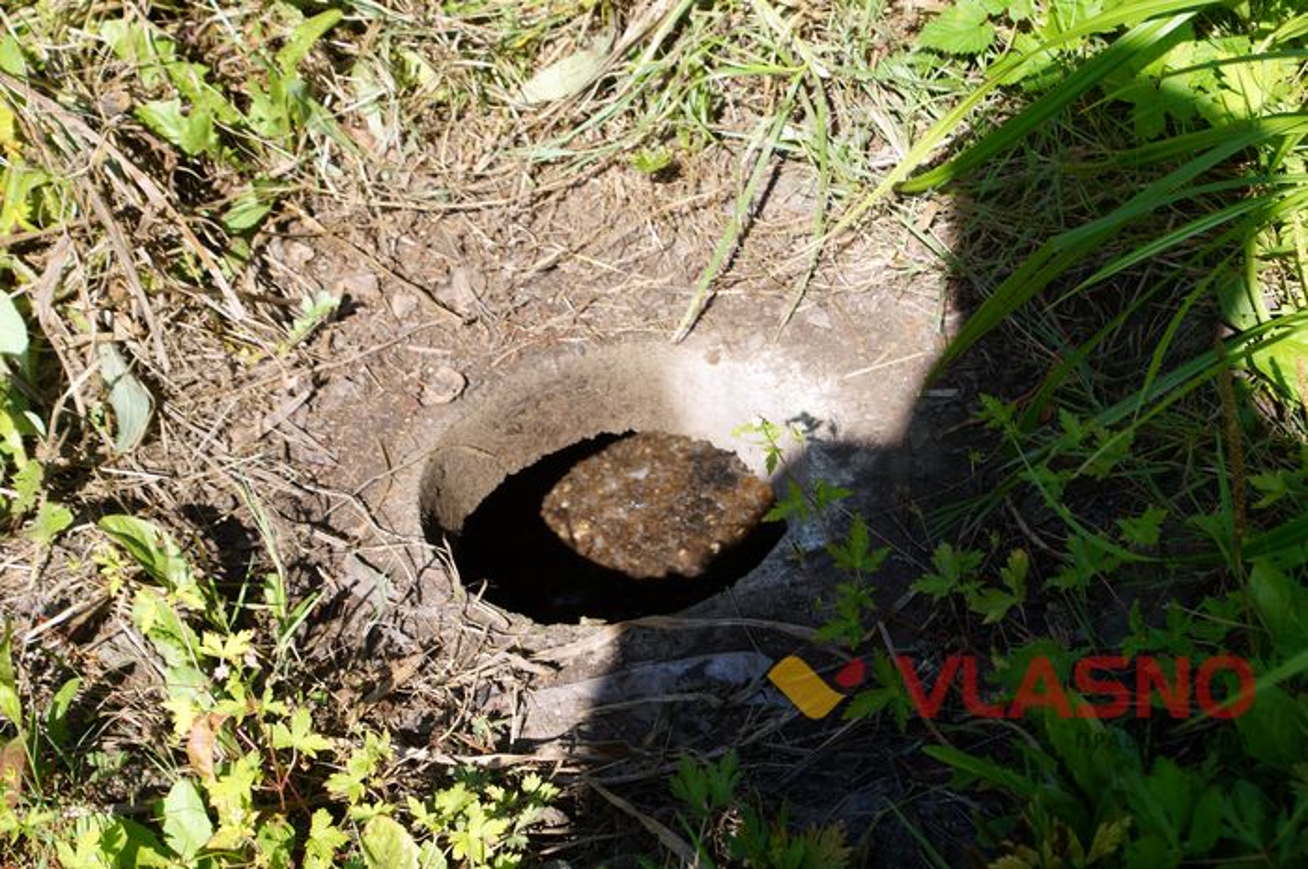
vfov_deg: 18.1
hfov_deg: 27.0
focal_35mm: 75
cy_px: 434
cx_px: 654
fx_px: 2722
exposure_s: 1/100
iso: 100
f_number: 8
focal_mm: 50
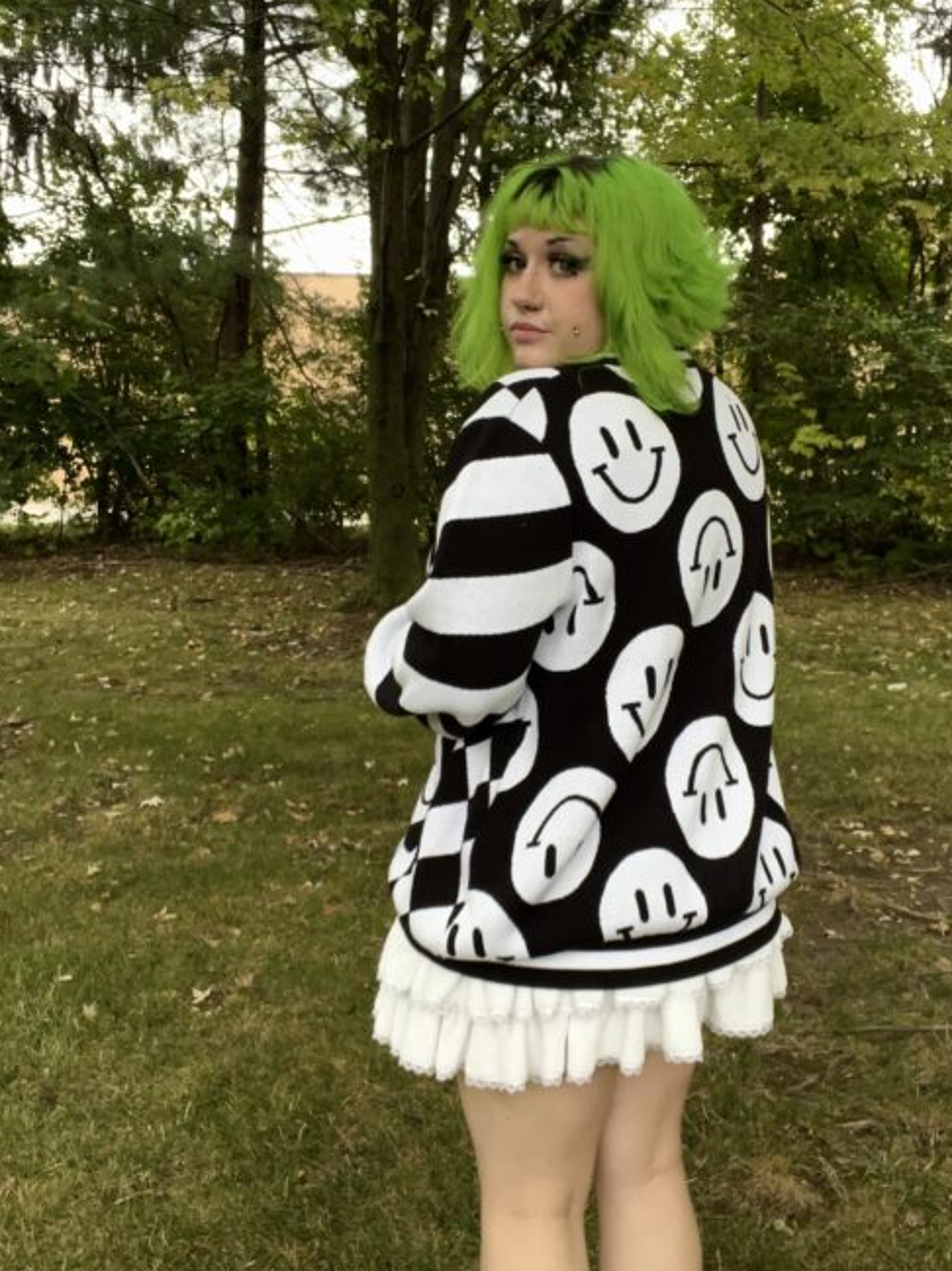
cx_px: 513
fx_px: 1358
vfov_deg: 50.1
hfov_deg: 38.6
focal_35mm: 37
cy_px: 593
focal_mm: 2.71
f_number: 2.2
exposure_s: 1/60
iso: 100
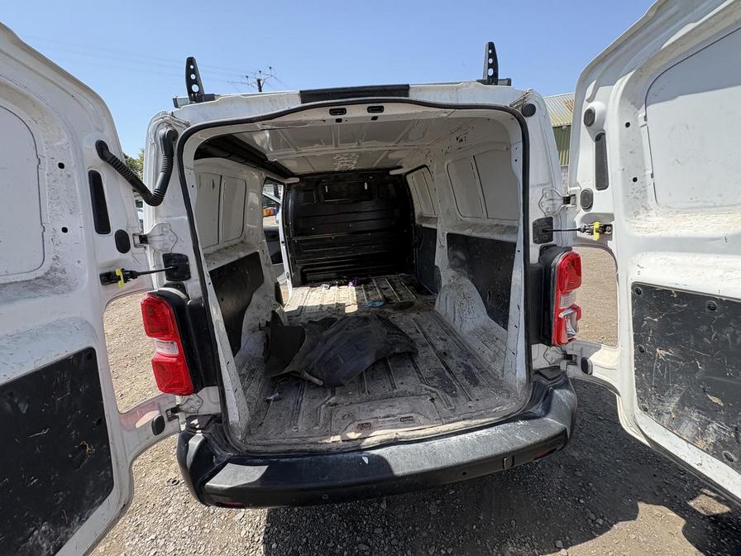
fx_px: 300
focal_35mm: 14
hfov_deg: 102.1
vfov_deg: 85.7
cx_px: 370
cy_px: 278
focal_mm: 2.22
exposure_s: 1/459
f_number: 2.2
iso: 64
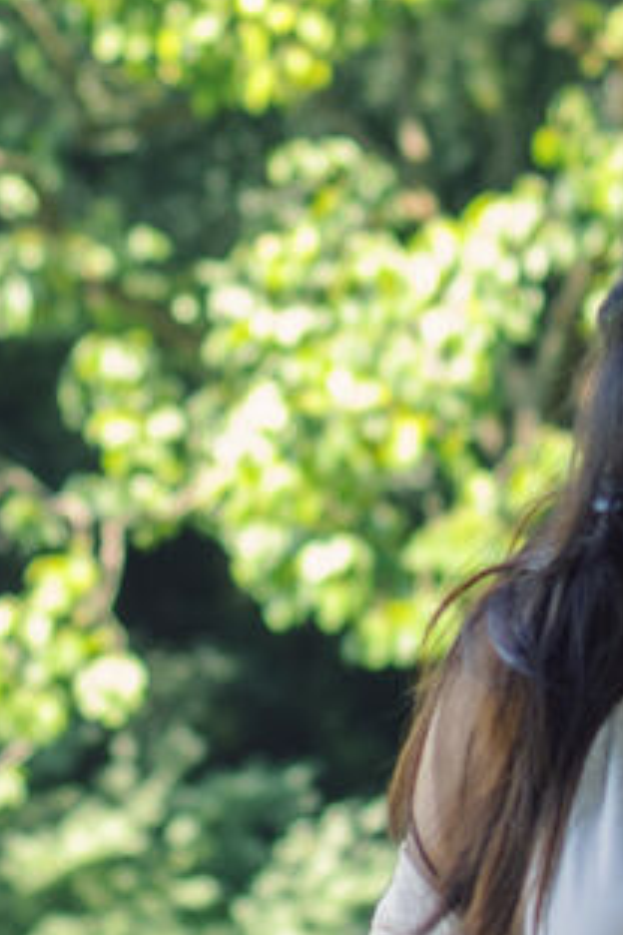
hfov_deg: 6.8
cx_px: 488
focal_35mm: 202
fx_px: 5243
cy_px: 815
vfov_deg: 10.1
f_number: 2.2
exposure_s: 1/200
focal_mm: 35
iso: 100
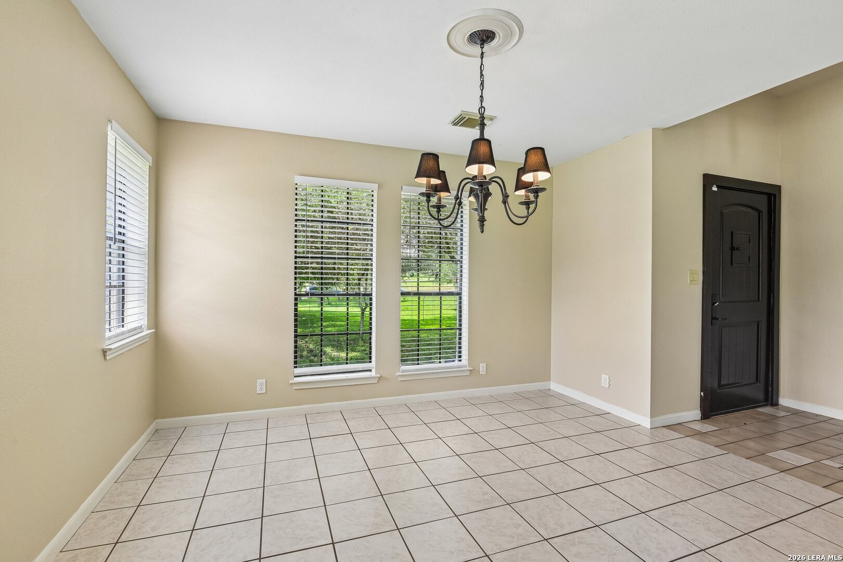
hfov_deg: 96.7
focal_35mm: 16
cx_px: 422
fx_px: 375
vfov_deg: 73.7
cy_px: 281
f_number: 8
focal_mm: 16
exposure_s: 1/25
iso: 400
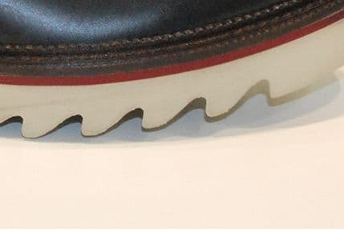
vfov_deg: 12.1
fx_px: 1041
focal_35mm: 109
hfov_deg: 18.4
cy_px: -88
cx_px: 32
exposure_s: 1/200
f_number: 9
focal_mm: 26
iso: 1600
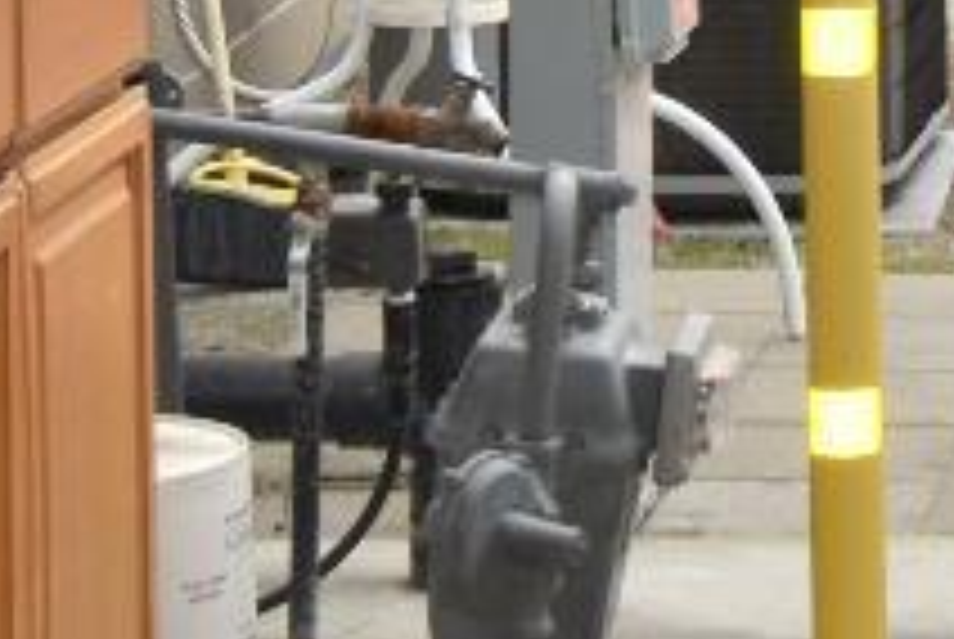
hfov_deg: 9.5
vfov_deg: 6.3
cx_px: 1296
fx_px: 5626
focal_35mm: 212
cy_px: -675
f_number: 7.1
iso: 100
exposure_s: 1/200
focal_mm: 20
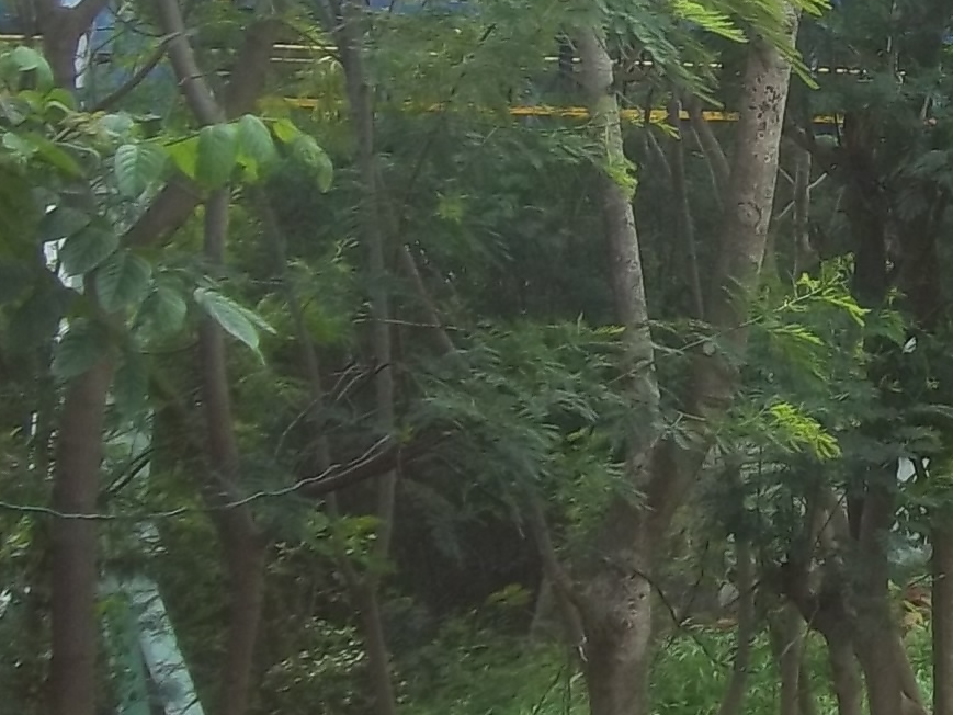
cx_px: 1457
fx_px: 2919
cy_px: -100
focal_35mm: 106
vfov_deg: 13.6
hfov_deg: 16.7
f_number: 2.9
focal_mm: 5.7
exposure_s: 1/400
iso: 80
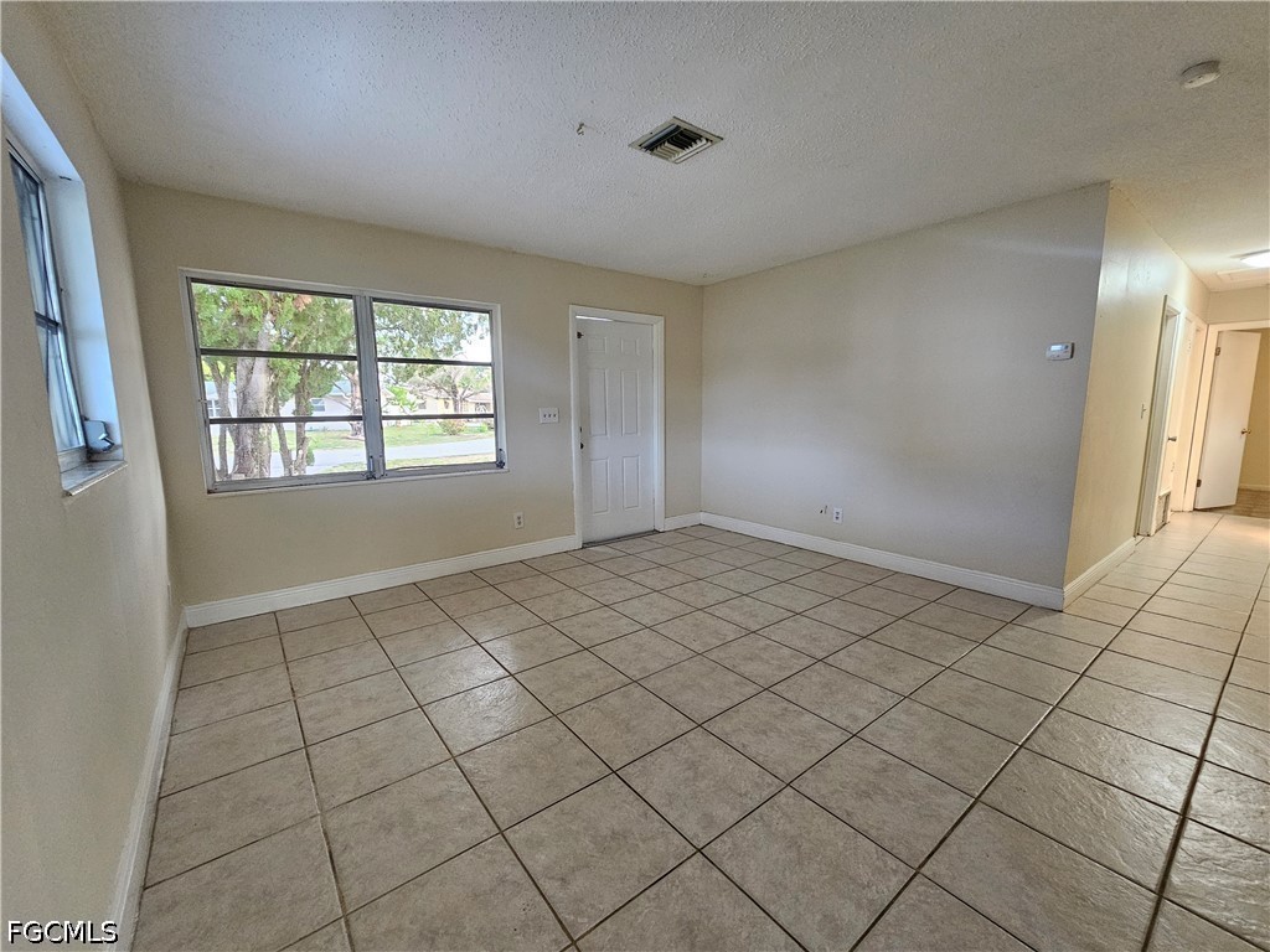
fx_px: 477
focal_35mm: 13
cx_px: 635
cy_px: 476
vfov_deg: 89.9
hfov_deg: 106.2
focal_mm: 2.2
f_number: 2.2
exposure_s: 1/24
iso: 640
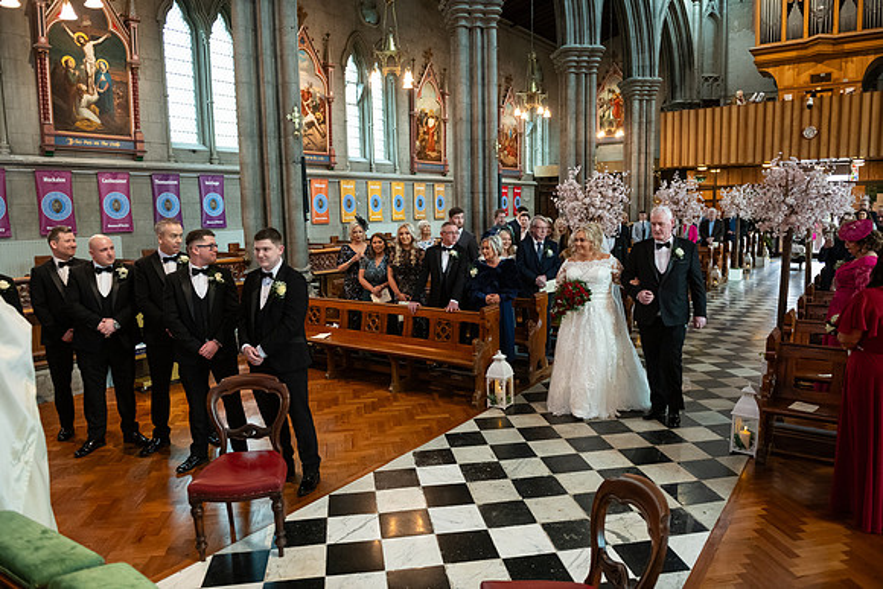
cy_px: 294
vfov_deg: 53.2
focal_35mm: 24
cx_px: 442
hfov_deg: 73.7
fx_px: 589
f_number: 3.5
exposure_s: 1/160
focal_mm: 24
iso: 1250
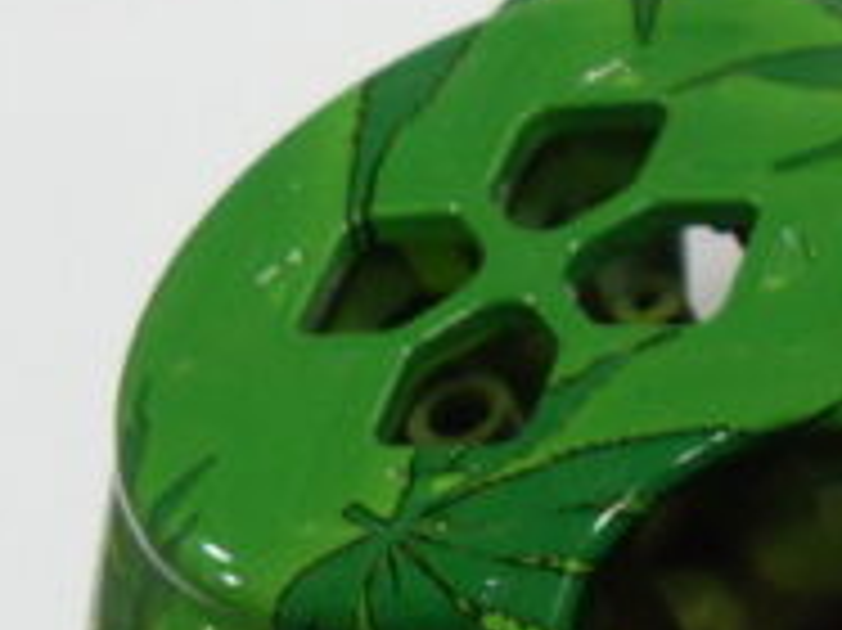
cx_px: 1423
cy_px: 742
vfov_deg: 9.7
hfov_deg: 12.3
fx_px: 3646
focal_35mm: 150
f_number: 2.8
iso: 200
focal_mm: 6.3
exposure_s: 1/45
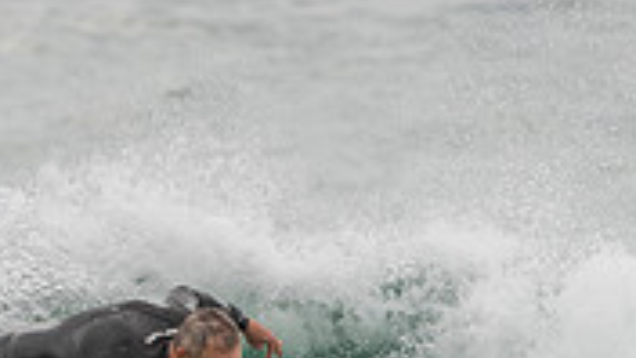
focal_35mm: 1726
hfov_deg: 1.3
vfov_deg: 0.7
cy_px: 544
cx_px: 18
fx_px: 29108
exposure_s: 1/2000
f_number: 5.6
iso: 320
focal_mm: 500
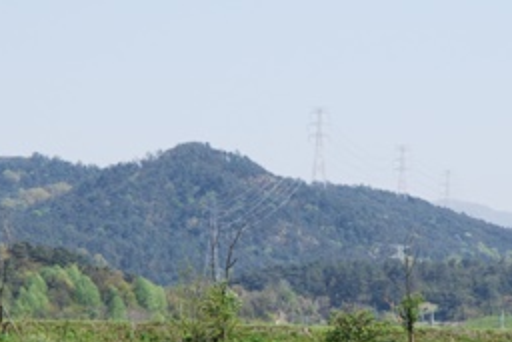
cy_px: 280
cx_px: 350
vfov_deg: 4.3
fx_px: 4553
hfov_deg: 6.4
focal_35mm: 320
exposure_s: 1/500
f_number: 5.6
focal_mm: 70
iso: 160
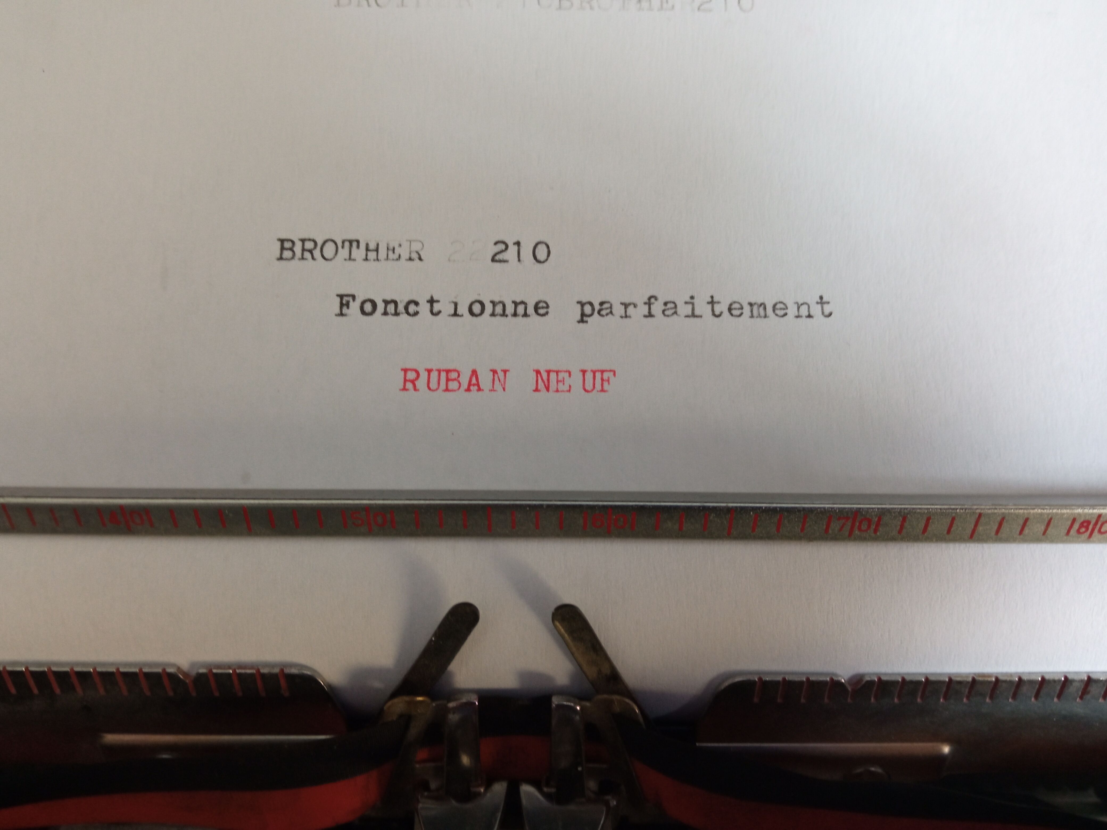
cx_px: 554
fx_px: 863
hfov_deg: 65.3
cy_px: 415
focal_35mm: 27
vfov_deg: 51.4
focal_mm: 3.79
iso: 668
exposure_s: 1/25
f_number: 2.2
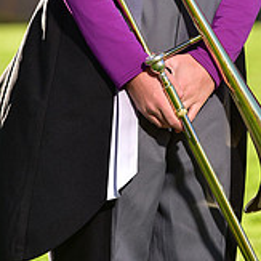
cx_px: 279
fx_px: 4786
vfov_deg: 3.1
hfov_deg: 3.1
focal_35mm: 561
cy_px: -171
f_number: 5.6
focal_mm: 185
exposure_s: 1/200
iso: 80
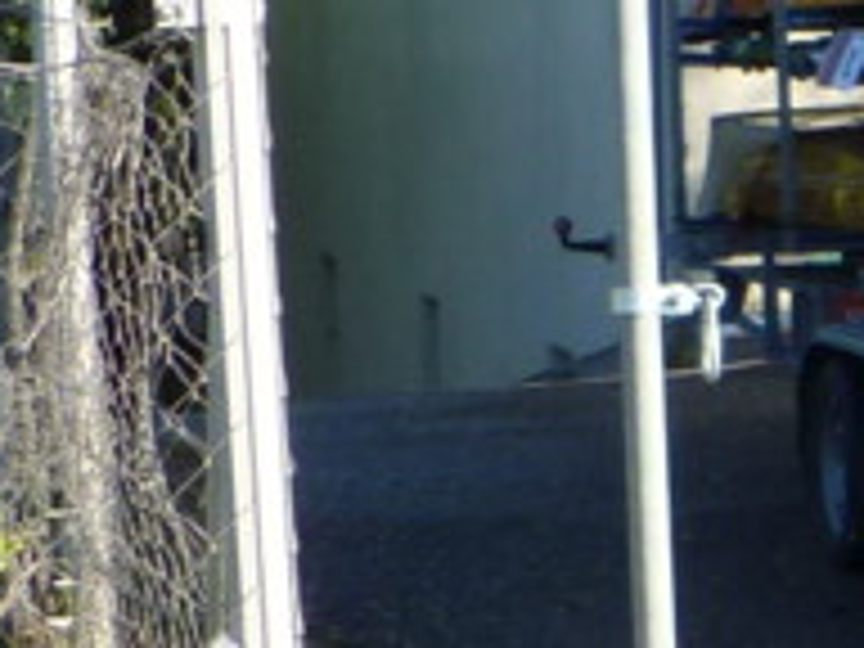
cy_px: 396
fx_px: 4667
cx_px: 2322
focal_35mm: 187
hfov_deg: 9.1
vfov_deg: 7.9
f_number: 3.3
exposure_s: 1/250
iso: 80
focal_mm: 5
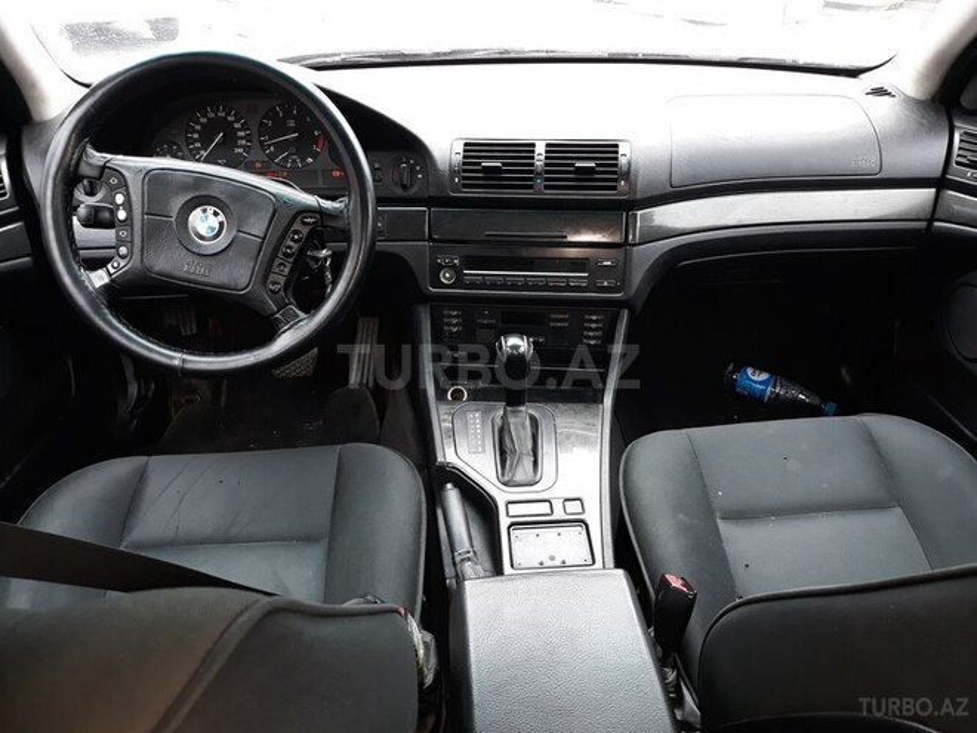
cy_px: 366
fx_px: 762
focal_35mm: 27
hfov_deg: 65.3
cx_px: 488
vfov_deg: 51.4
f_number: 1.7
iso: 64
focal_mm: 3.71
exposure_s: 1/50
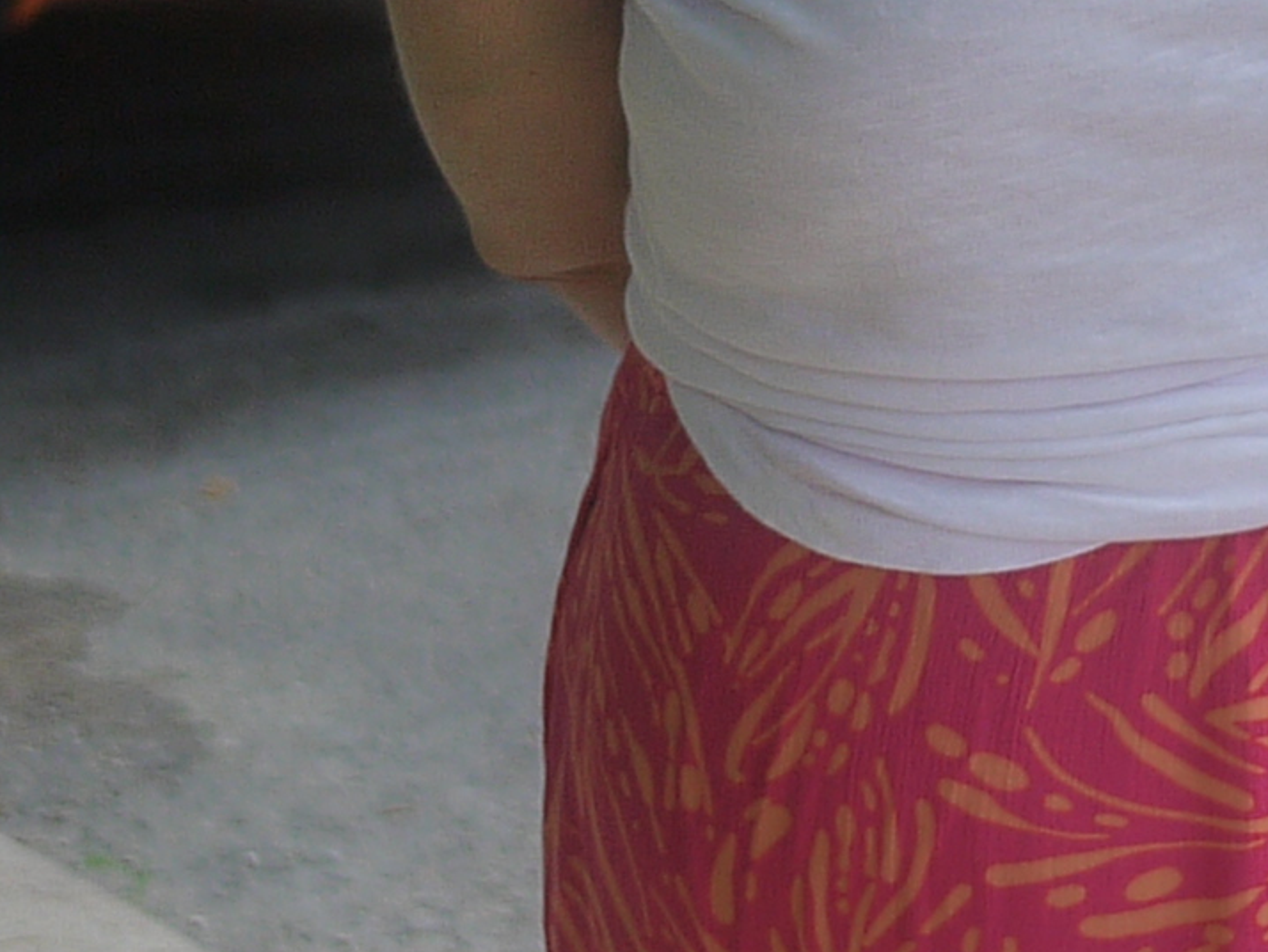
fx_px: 8208
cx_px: 737
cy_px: 0
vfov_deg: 6.6
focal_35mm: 224
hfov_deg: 8.8
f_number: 2
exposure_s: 1/1300
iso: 160
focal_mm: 20
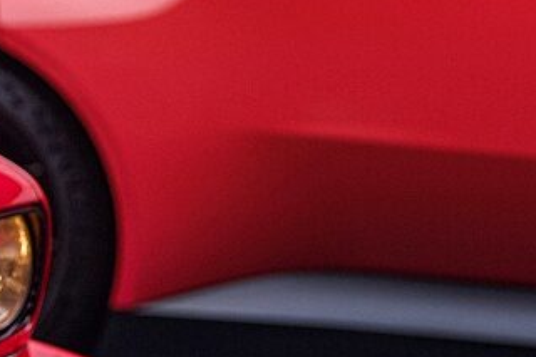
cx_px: -126
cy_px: 116
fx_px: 2604
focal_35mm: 175
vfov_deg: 7.8
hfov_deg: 11.5
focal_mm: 56
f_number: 2
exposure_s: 1/800
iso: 800
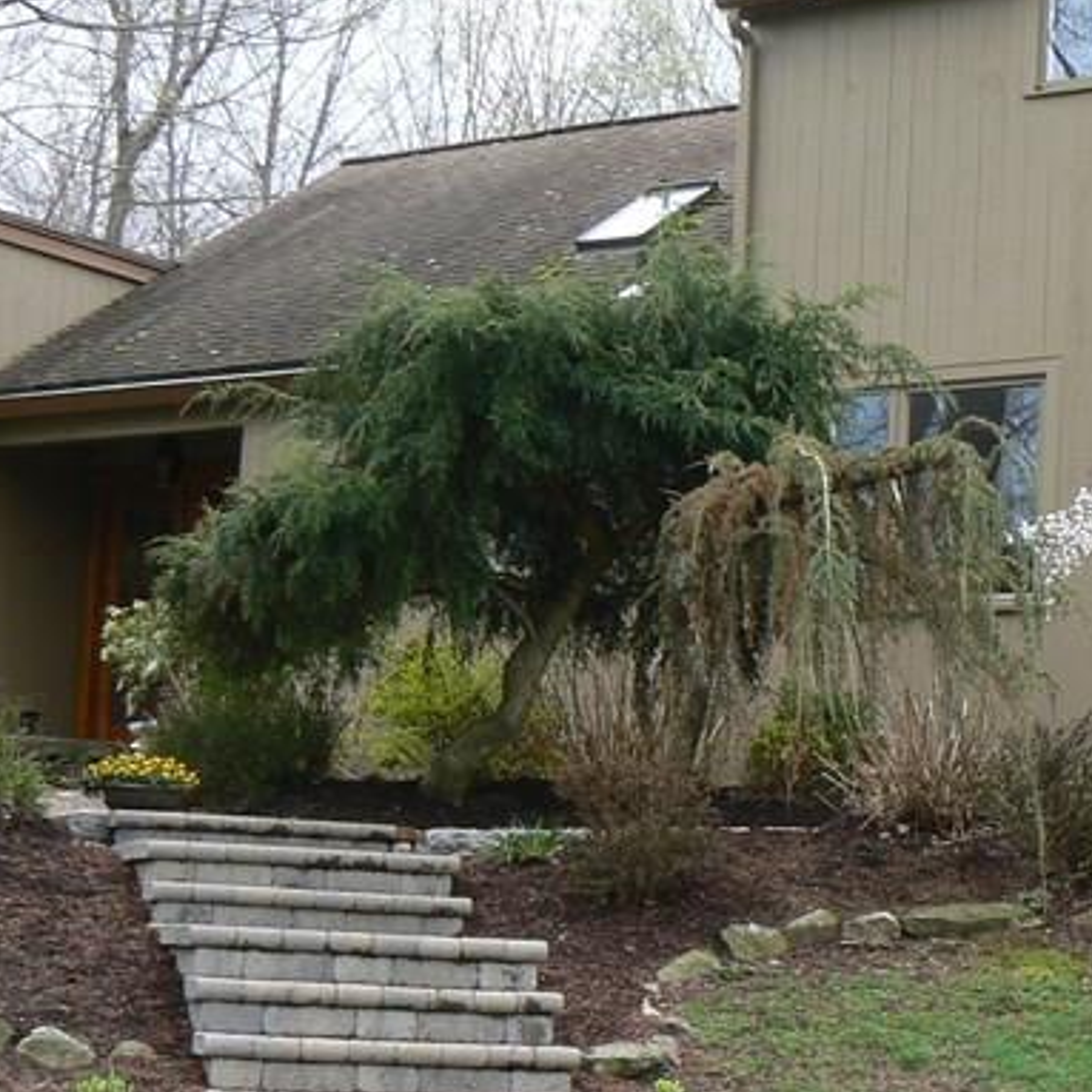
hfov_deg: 20.1
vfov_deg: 20.4
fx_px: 3034
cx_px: 932
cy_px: 602
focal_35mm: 85
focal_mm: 6
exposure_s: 1/160
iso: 80
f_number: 5.6
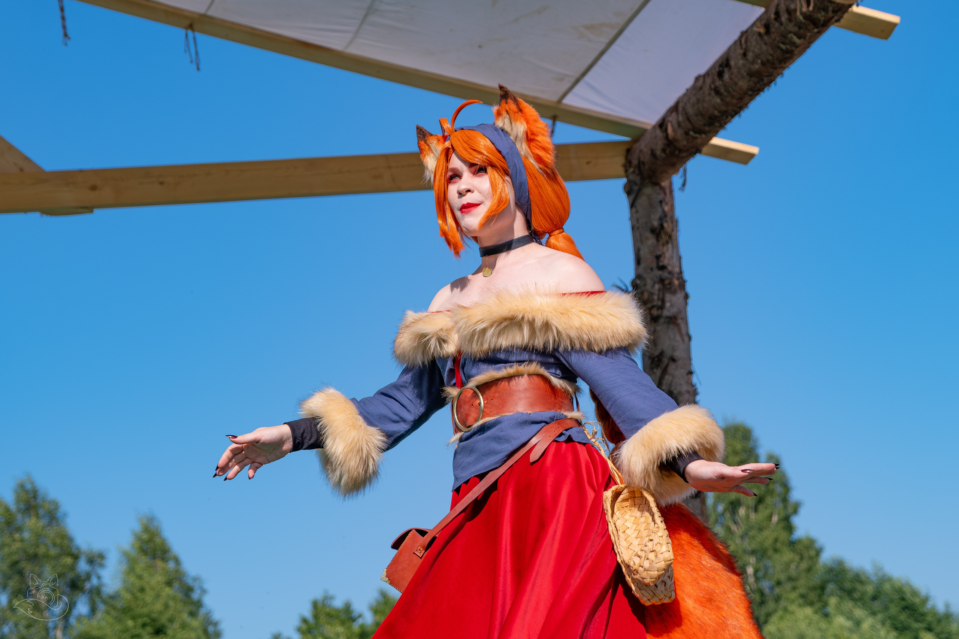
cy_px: 224
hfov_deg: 18.9
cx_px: 517
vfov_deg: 12.7
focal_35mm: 108
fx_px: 2874
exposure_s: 1/1600
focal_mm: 55
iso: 160
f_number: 4
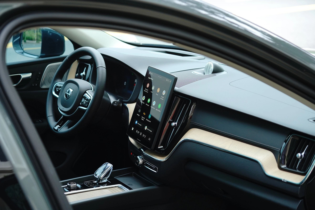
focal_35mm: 70
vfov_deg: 19.5
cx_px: 158
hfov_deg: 28.8
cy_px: 105
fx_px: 612
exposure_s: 1/320
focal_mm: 70
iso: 640
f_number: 4.5
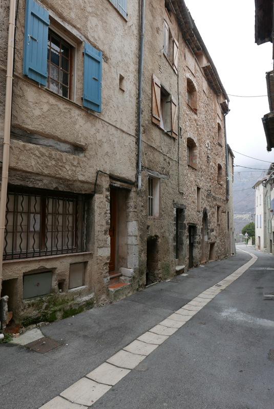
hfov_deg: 53.2
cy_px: 204
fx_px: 273
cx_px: 137
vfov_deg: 73.7
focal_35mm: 24
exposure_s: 1/125
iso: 200
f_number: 4
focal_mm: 10.9
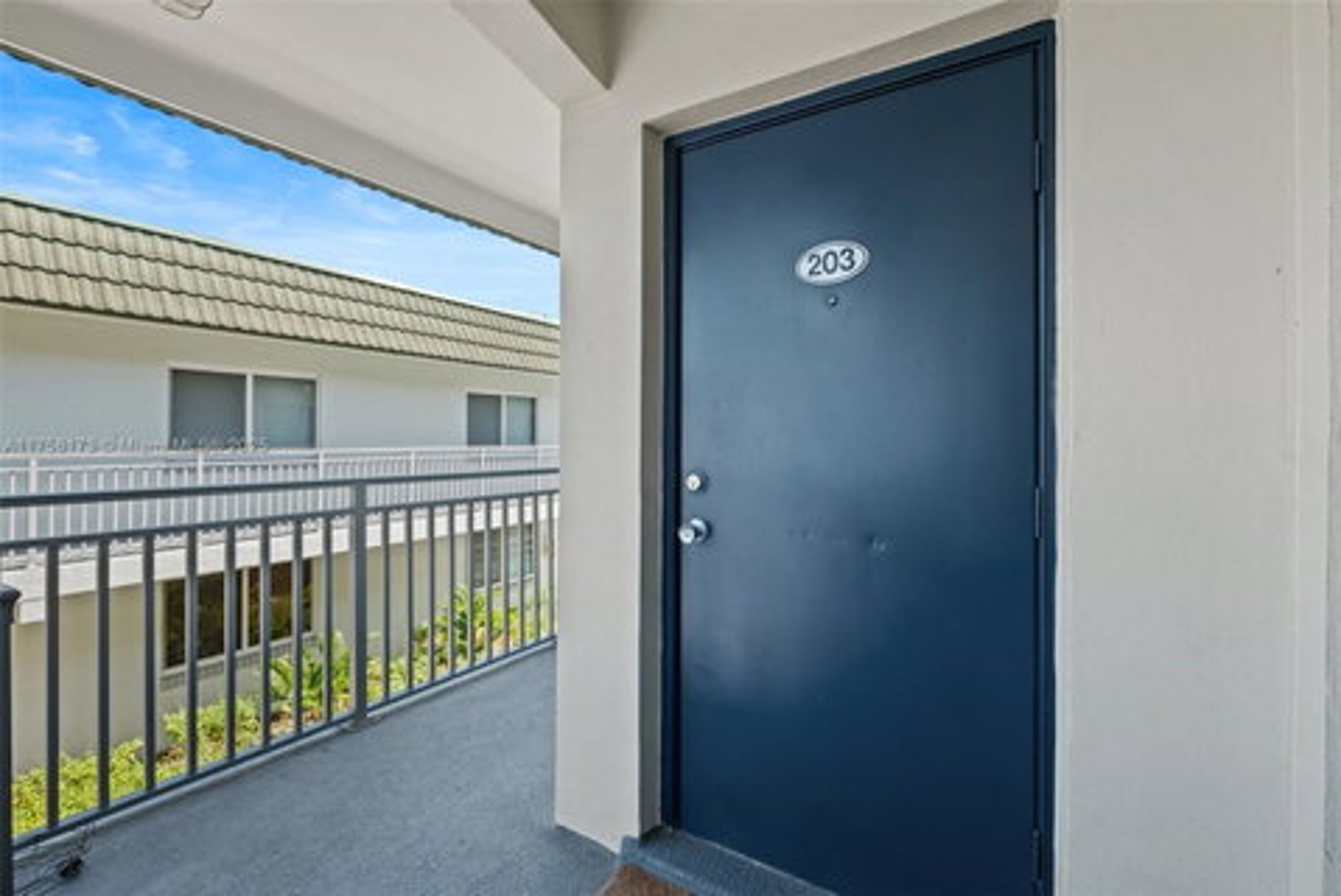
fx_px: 596
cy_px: 448
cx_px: 670
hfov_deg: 96.7
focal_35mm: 16
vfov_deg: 73.8
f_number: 8
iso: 280
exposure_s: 1/15
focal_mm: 16
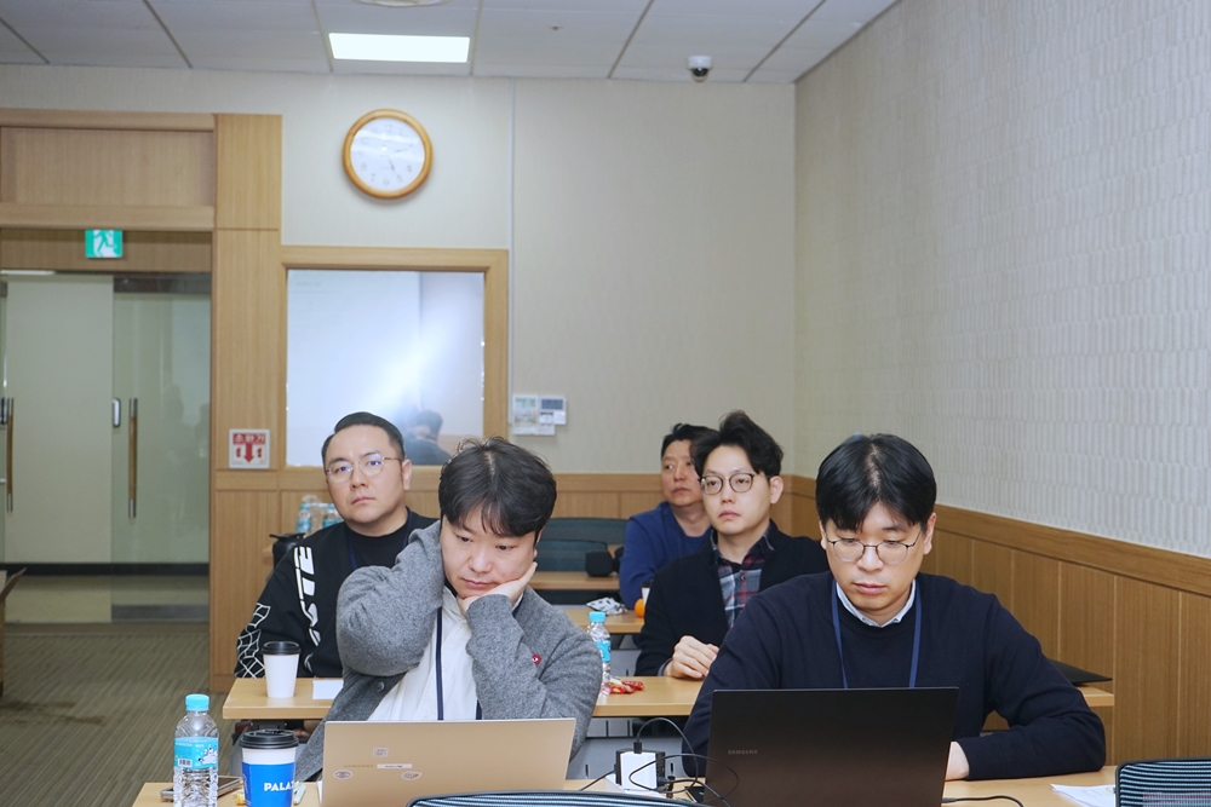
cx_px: 606
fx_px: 1985
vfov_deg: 23.0
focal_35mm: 59
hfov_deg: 33.9
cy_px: 404
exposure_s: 1/60
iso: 320
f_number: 7.1
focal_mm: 59
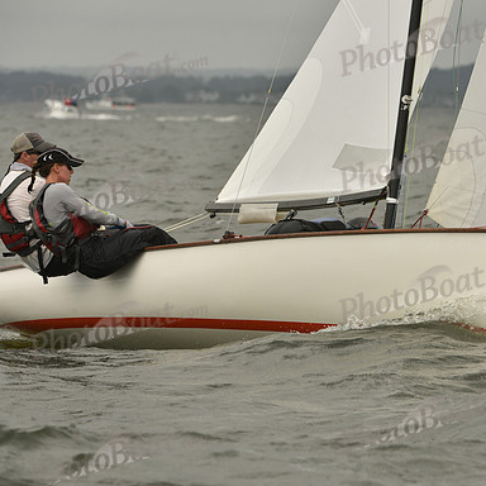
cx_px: 275
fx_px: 5099
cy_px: 244
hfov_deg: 5.5
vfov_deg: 5.5
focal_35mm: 321
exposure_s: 1/1250
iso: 320
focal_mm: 250
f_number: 7.1
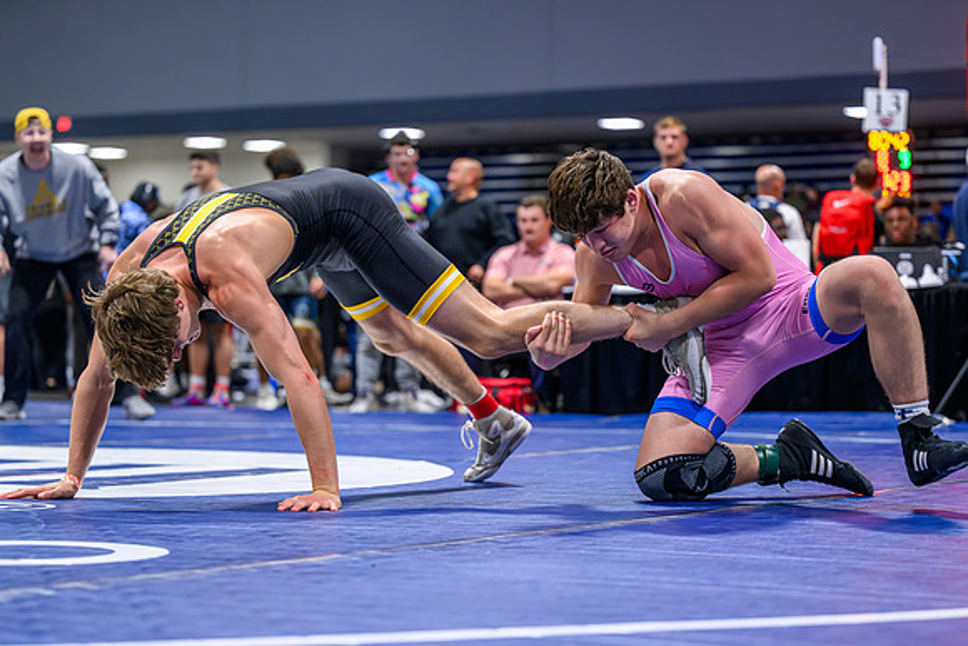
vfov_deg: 15.5
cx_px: 528
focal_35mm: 88
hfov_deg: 23.1
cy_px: 336
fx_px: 2371
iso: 3200
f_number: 2.8
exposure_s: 1/800
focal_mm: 78
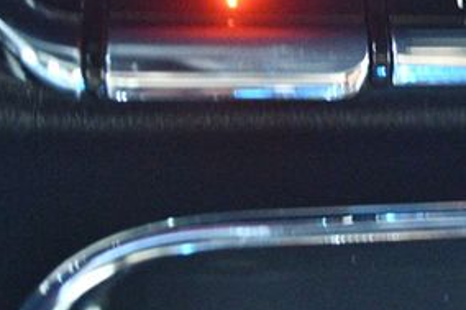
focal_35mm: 108
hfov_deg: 18.4
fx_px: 1397
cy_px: 20
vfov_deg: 12.6
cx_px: 466
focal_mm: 32
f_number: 4.8
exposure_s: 1/10
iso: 12800
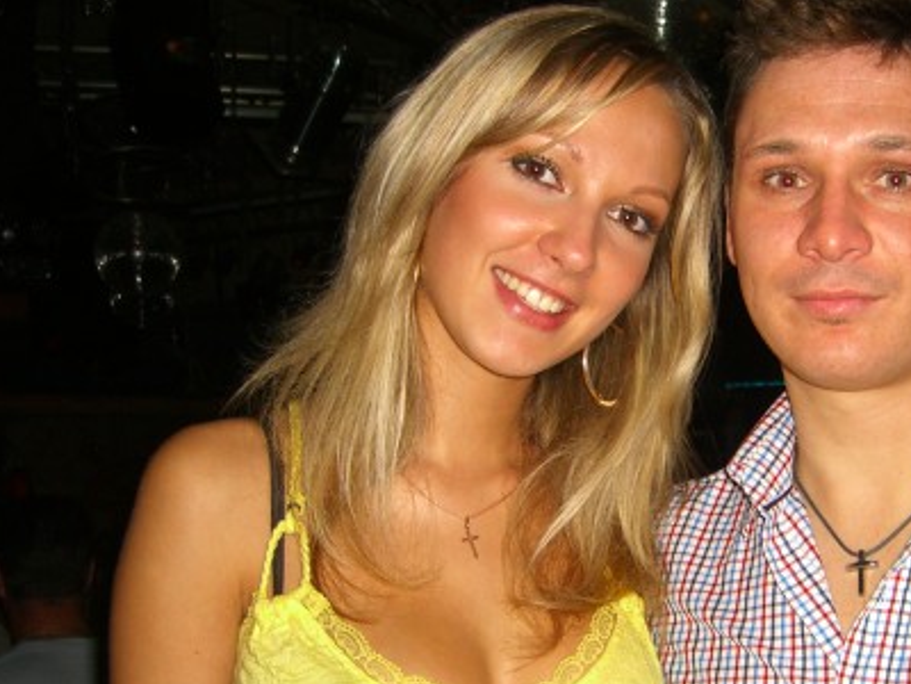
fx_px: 1500
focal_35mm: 57
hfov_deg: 33.2
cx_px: 672
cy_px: 474
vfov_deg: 25.5
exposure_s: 1/60
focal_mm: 7.9
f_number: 2.8
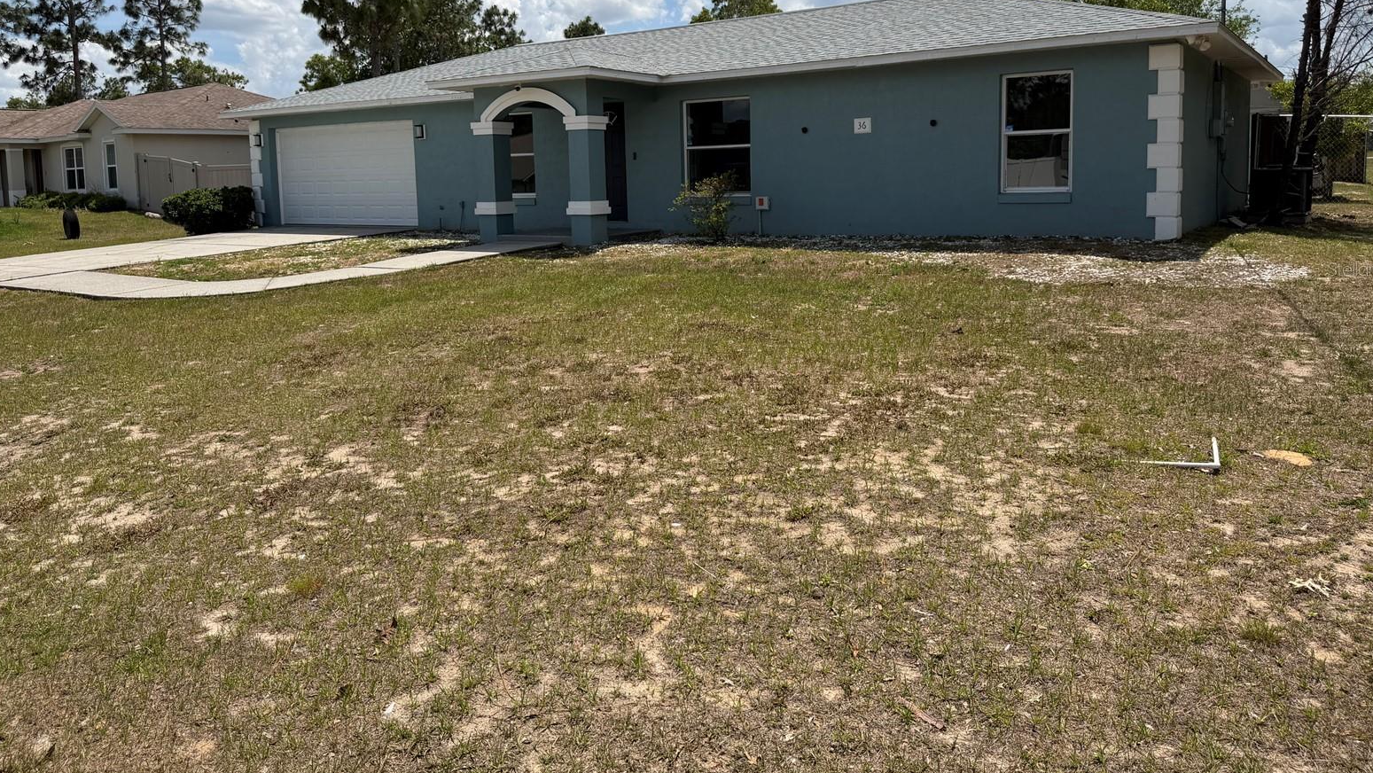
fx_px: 983
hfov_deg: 69.8
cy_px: 269
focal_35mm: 27
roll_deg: +1.1
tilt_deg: -5.9
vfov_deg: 42.4
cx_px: 702
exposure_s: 1/6173
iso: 80
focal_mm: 6.76
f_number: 1.78
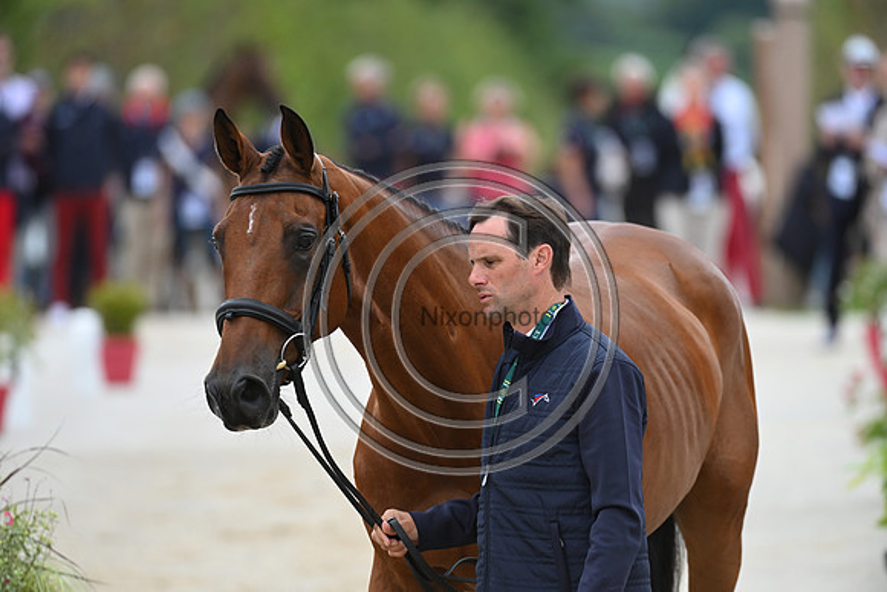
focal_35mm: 400
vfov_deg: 3.4
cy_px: 296
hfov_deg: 5.2
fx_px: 9857
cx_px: 444
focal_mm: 400
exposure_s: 1/1600
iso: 800
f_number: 5.6
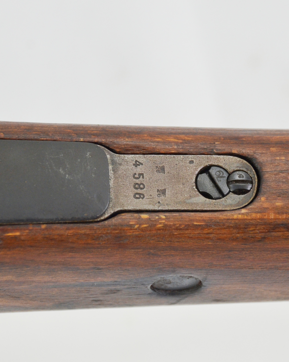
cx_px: 153
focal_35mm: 266
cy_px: 181
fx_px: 2841
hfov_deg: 5.8
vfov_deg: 7.3
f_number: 5.6
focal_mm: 125
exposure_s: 1/250
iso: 720
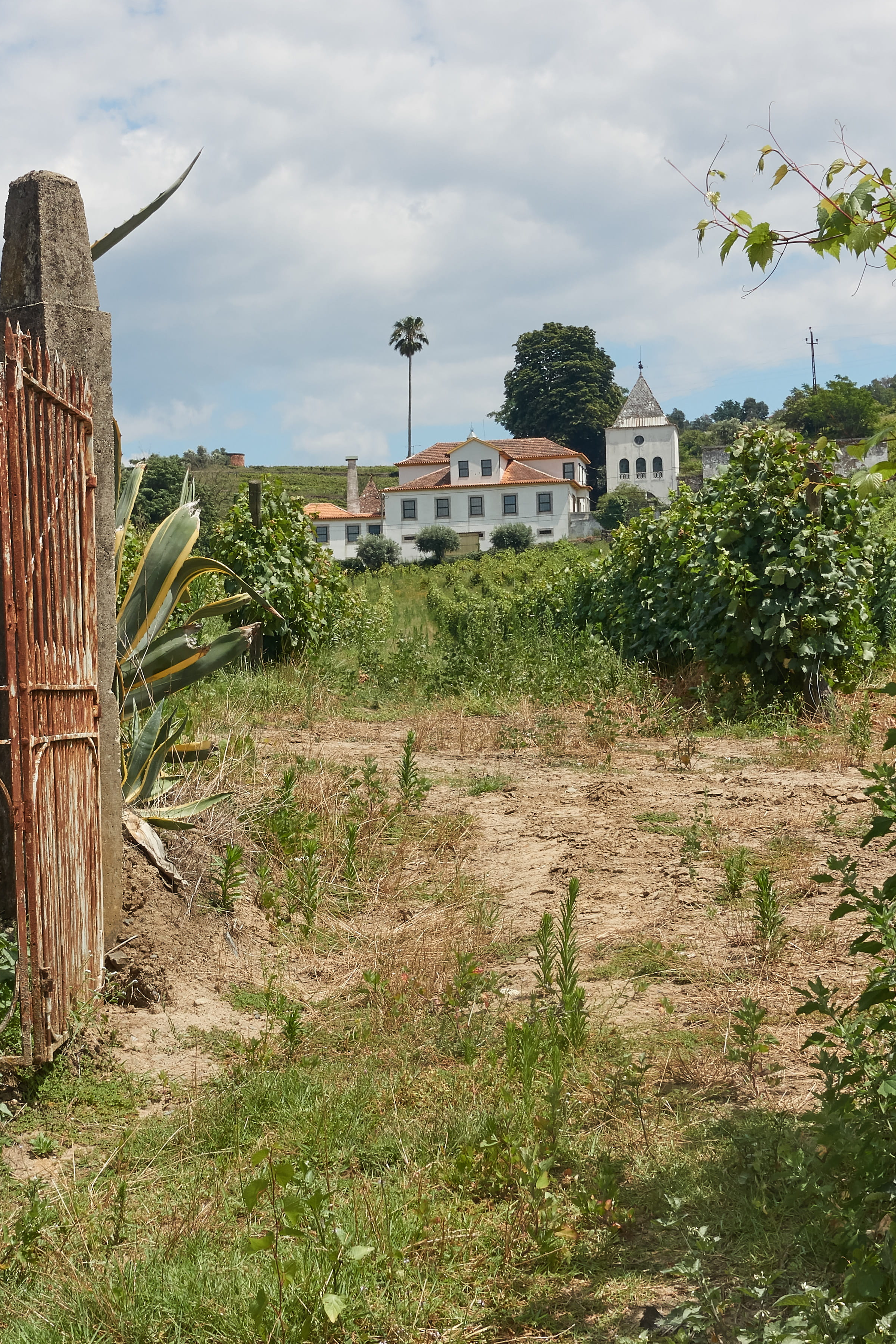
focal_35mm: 64
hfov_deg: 21.1
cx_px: 248
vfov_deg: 31.4
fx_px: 2389
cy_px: 667
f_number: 8
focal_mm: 15.31
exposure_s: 1/100
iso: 125
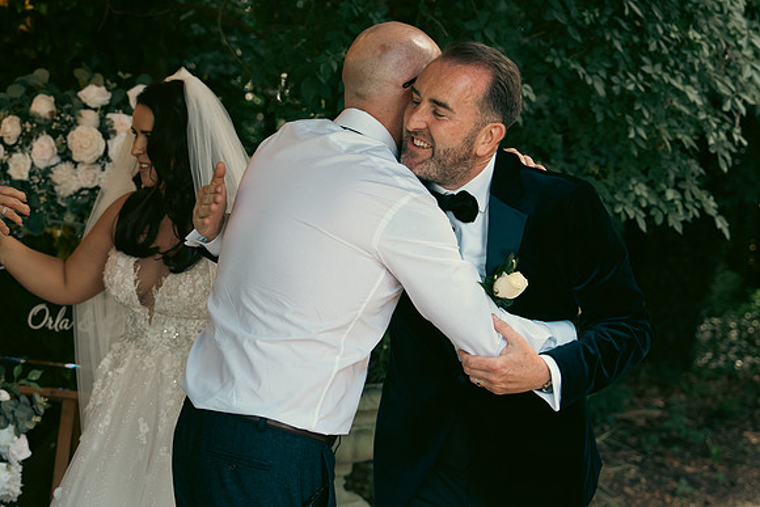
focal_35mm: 75
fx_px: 1584
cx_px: 380
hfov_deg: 27.0
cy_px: 254
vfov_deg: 18.2
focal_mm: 50
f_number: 3.5
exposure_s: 1/200
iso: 400
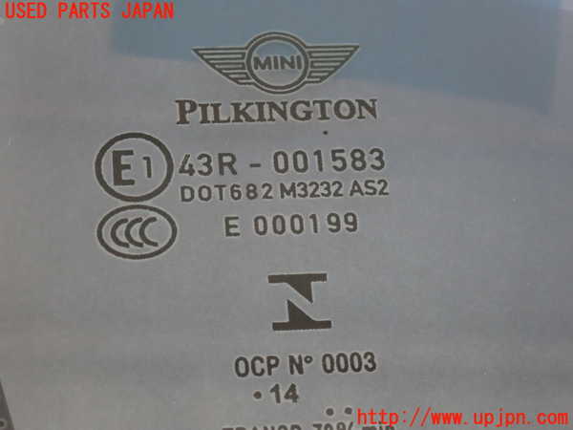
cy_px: 215
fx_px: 1655
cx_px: 286
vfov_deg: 14.8
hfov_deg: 19.6
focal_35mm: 100
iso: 800
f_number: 4.9
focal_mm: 18
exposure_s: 1/50
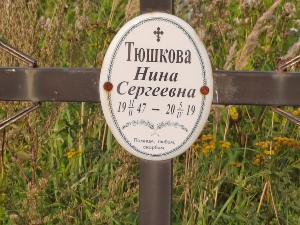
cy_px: 112
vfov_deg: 10.6
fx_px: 1213
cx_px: 150
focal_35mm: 140
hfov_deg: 14.1
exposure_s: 1/1100
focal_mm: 5.52
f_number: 1.9
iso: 100
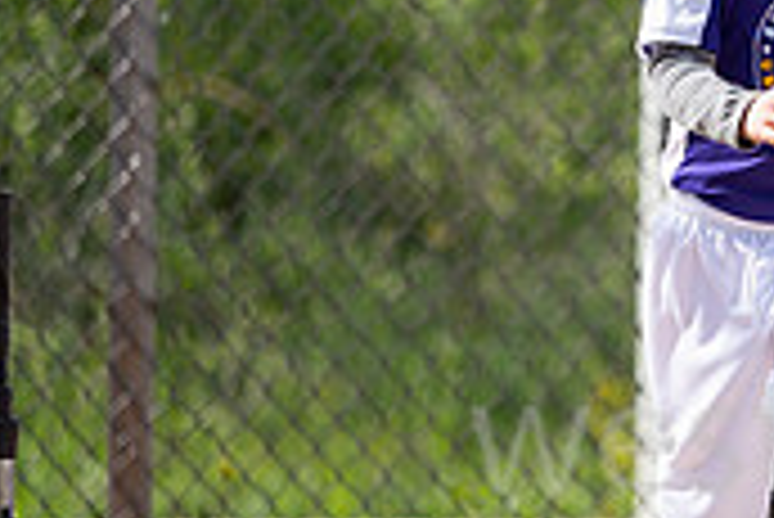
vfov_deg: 2.5
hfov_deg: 3.7
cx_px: 1264
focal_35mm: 556
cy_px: 43
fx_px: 11964
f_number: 3.2
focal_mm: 165
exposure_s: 1/2000
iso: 200
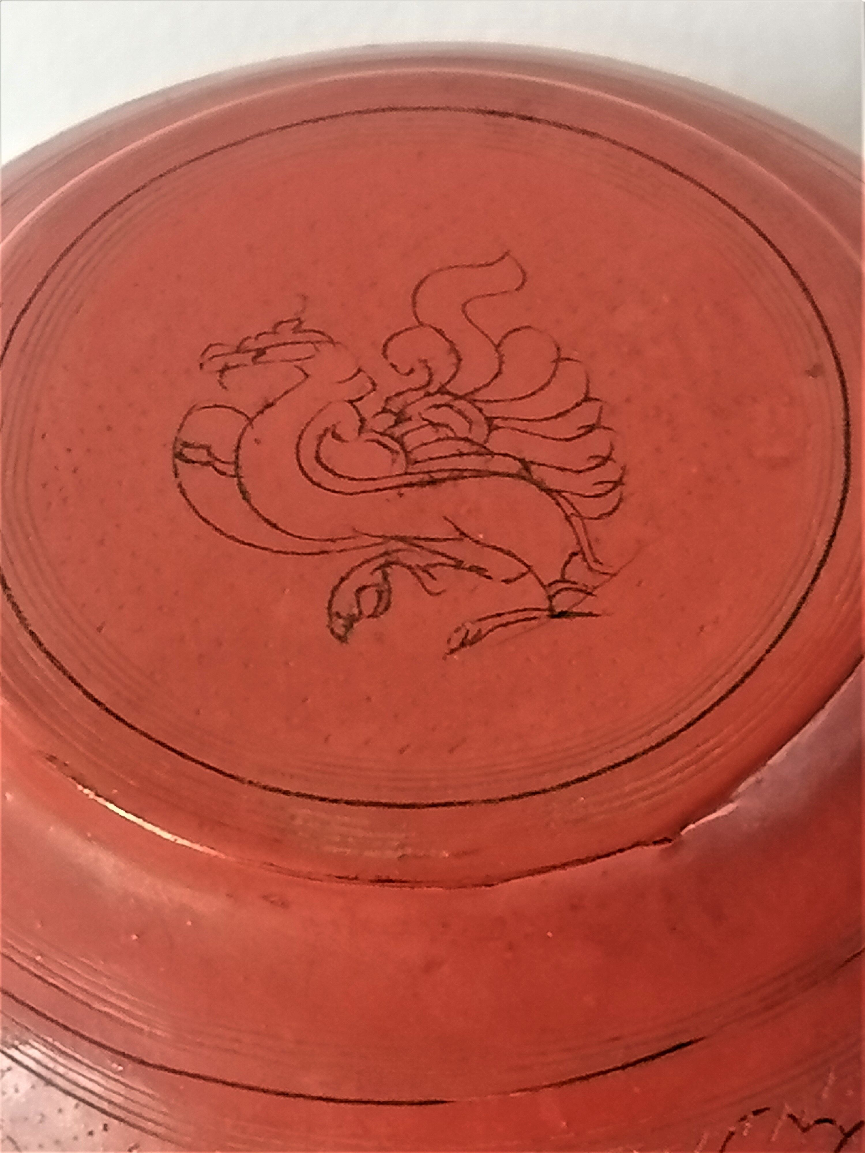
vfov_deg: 18.2
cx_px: 432
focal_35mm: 108
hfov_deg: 13.7
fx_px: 3598
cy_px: 576
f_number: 1.8
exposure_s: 1/33.3
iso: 320
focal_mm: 5.4
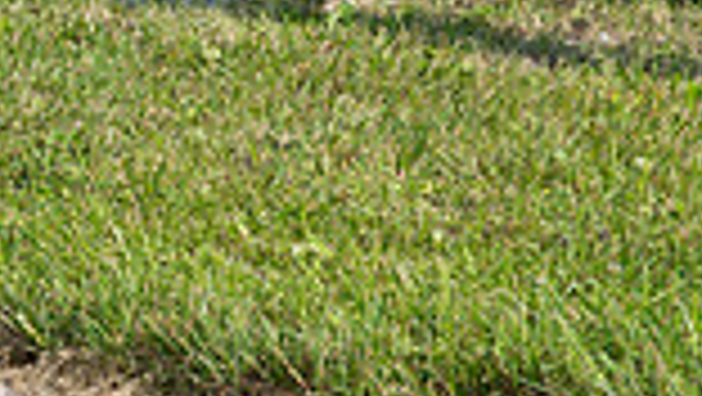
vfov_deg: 4.4
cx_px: -526
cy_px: -250
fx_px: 5067
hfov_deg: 7.7
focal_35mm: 272
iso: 250
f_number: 10
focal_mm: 70
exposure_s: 1/400
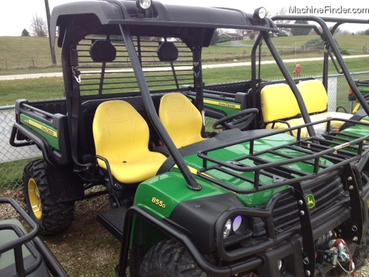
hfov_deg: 52.6
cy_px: 138
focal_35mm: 35
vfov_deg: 40.7
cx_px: 184
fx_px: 373
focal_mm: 4.28
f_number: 2.4
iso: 64
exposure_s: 1/262
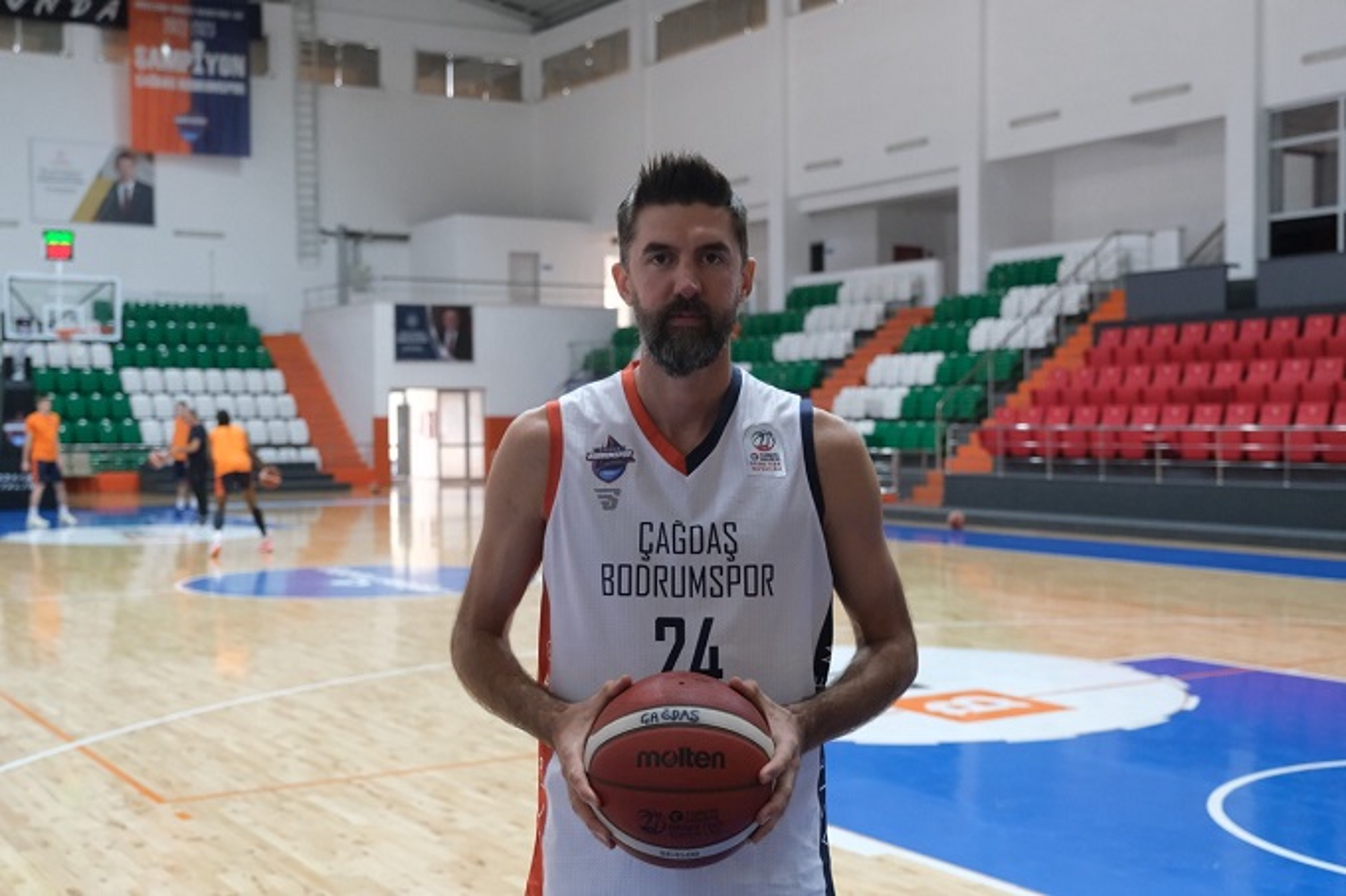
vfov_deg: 30.5
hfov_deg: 44.5
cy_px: 448
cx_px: 673
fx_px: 1645
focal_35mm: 44
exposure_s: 1/500
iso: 3200
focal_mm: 29.2
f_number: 2.8
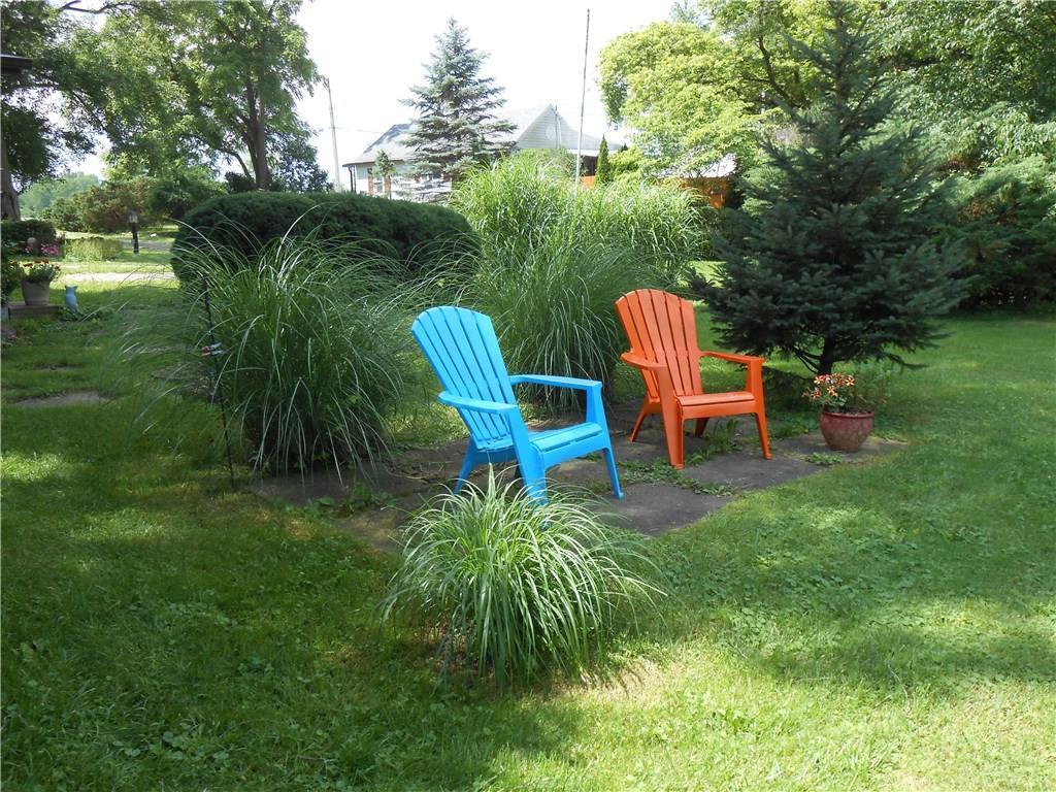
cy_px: 396
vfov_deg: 41.8
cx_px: 528
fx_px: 1037
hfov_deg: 54.0
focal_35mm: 34
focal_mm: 6
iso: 80
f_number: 3.9
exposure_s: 1/200
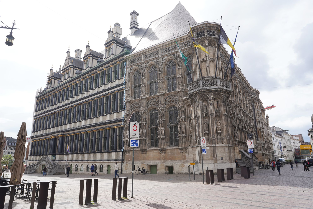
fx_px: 209
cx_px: 156
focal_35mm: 24
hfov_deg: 73.7
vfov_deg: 53.1
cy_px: 104
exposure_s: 1/100
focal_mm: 24
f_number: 11
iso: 100
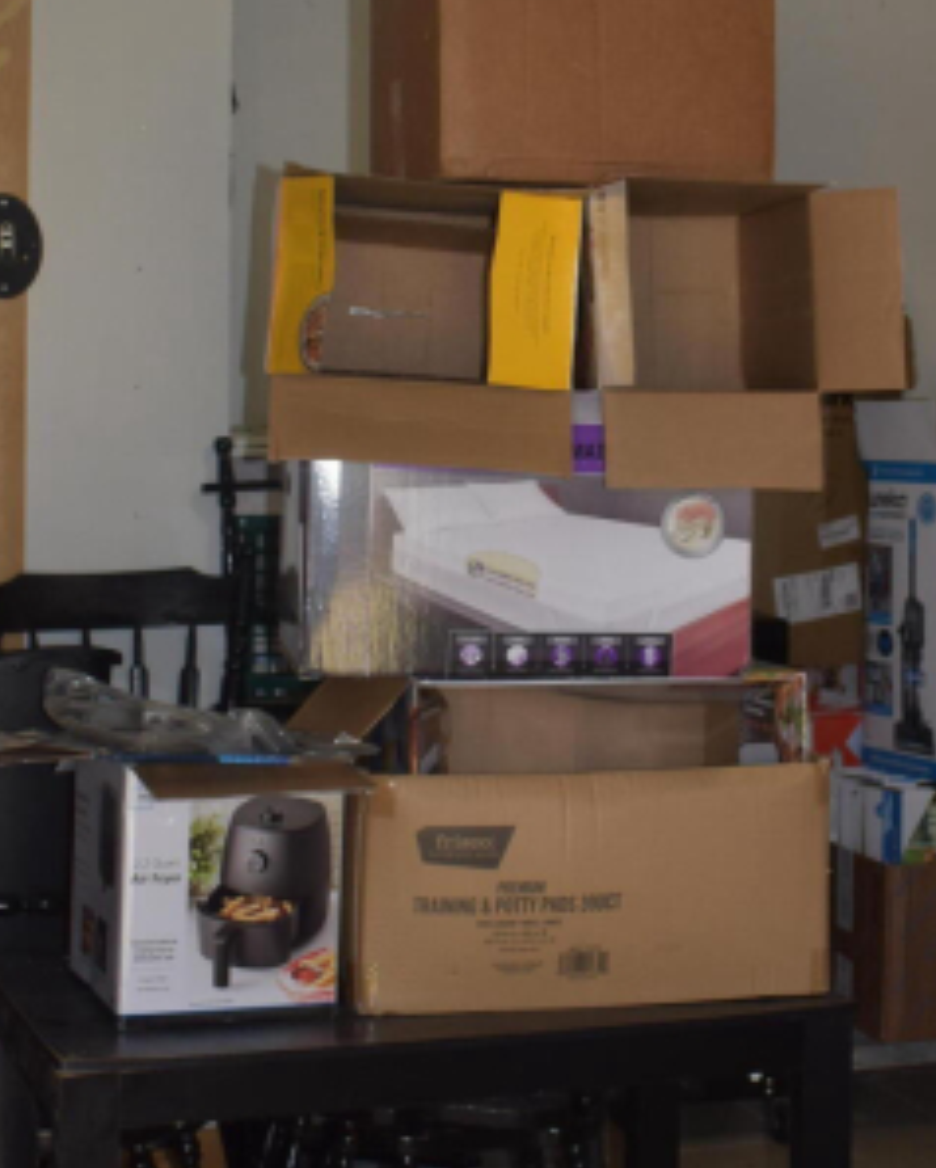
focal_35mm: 71
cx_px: 586
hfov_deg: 21.5
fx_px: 2456
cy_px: 472
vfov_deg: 26.7
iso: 400
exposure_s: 1/60
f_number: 3.5
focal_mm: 20
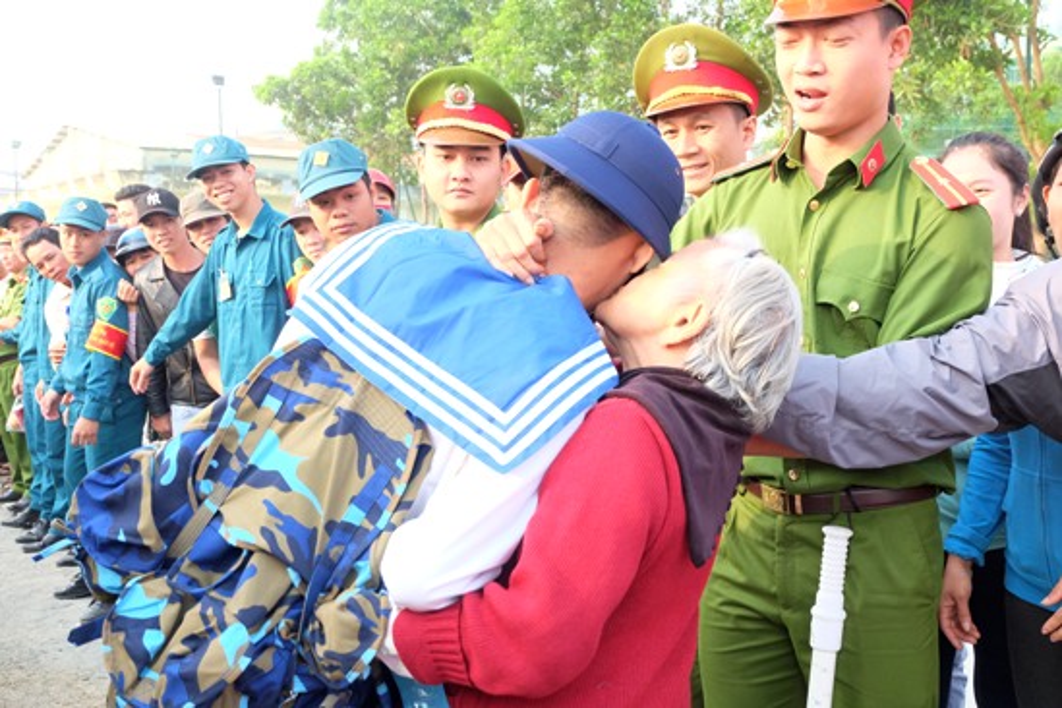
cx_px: 531
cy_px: 354
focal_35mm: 38
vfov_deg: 35.1
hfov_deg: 50.7
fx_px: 1121
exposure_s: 1/320
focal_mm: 25.6
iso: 1250
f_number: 5.6
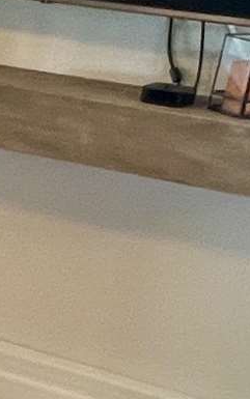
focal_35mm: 110
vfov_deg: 18.2
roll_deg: -1.5
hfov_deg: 9.5
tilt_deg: -27.2
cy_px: 440
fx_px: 1198
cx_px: -476
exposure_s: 1/60
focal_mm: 1.57
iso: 250
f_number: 1.8
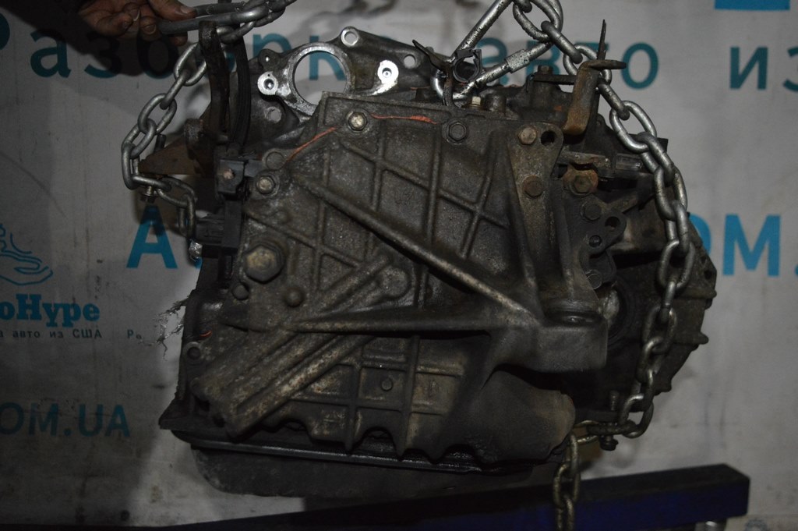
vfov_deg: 38.3
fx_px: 764
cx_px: 399
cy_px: 266
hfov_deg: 55.1
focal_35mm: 34
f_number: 3.8
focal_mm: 23
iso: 3200
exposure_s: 1/60
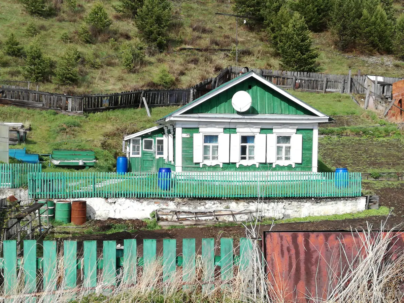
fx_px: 560
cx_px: 202
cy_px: 152
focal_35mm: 48
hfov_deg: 39.7
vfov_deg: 30.3
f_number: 2
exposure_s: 1/740
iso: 50
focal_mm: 3.79
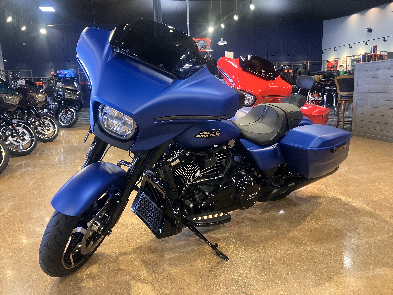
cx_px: 196
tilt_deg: -9.7
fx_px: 318
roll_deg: +2.7
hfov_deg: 63.4
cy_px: 148
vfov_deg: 49.7
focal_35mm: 28
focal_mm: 3.99
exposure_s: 1/60
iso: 125
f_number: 1.8
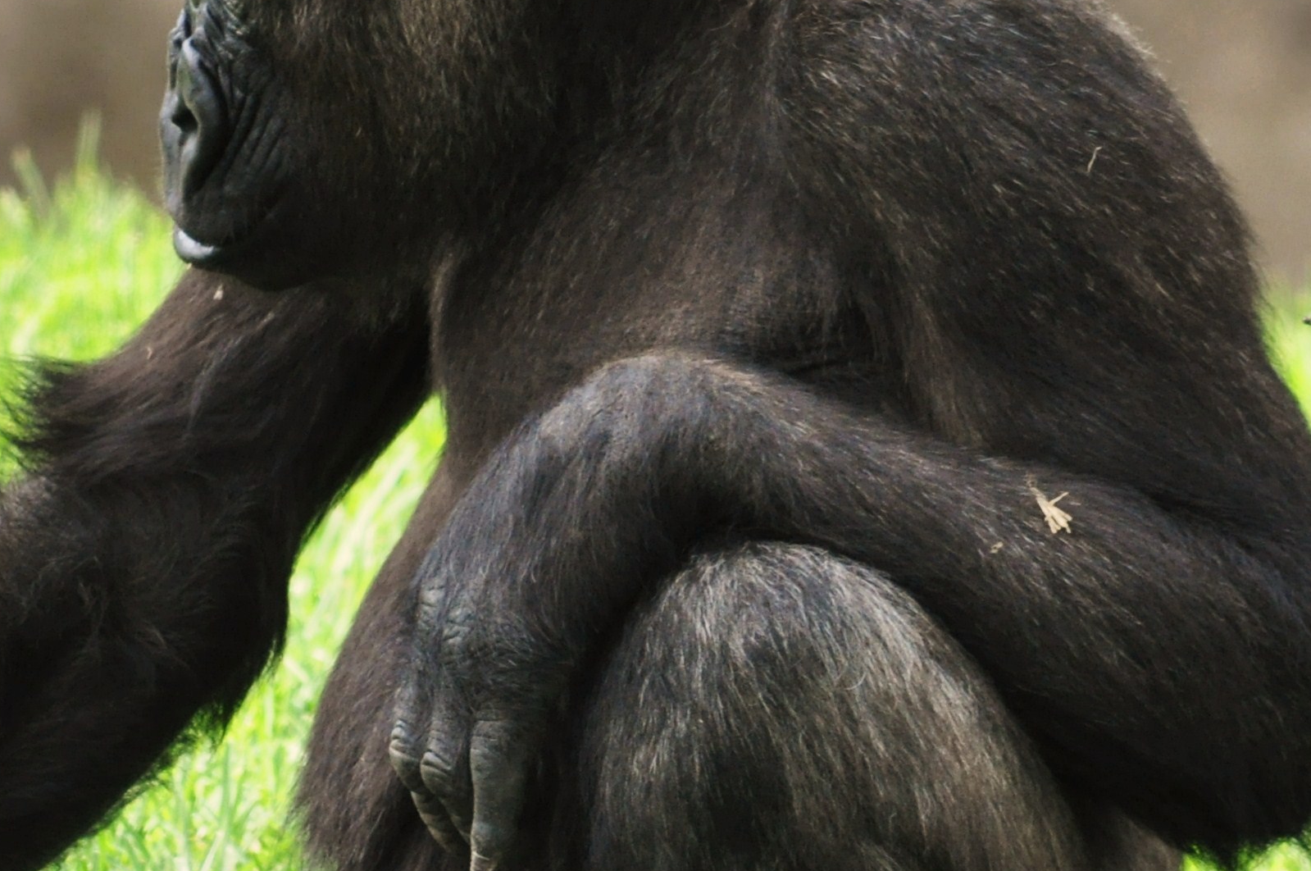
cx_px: 749
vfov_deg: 0.9
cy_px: 408
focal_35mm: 1529
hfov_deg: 1.4
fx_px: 55613
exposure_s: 1/500
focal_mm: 380
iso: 1000
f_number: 6.3
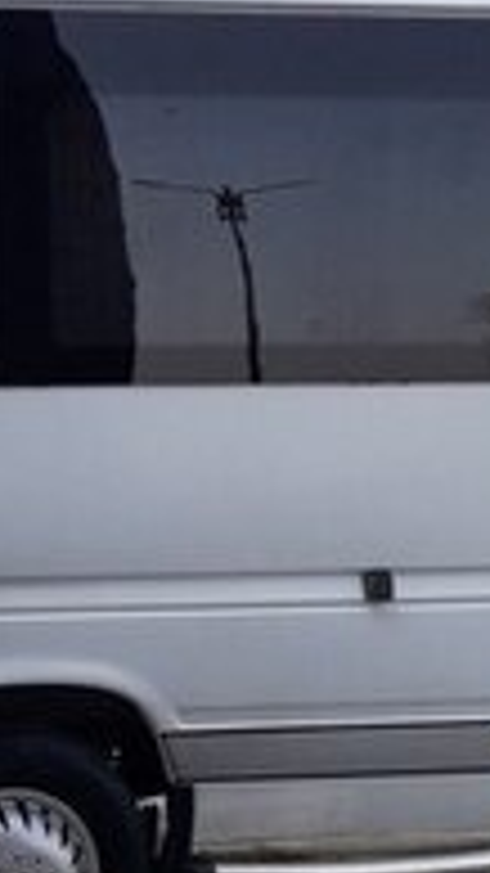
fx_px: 2312
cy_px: 538
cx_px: -769
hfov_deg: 10.2
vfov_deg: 21.3
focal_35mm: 100
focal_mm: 3.6
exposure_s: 1/764
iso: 40
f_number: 1.9
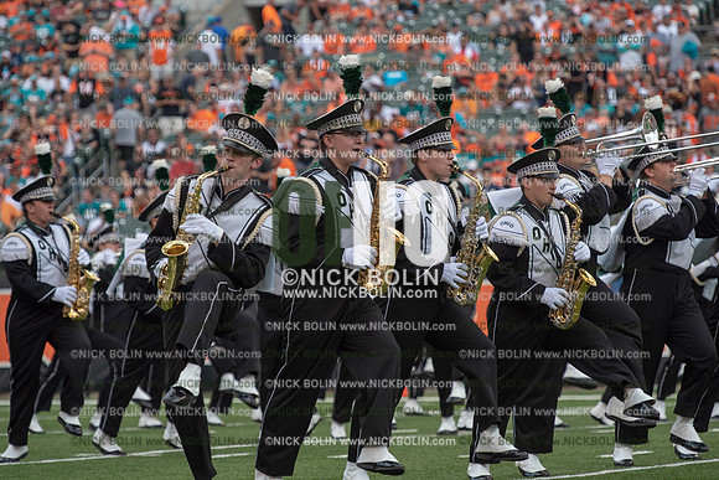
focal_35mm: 210
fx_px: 4195
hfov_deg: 9.8
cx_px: 360
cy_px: 240
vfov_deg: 6.5
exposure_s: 1/1250
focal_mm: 210
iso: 400
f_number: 5.6
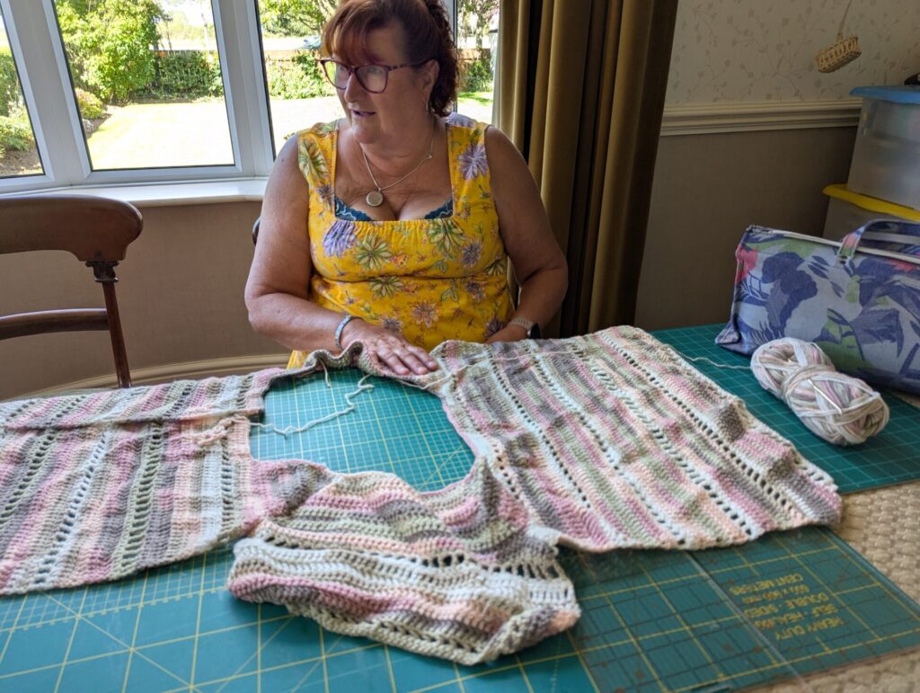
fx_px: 639
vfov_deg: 56.9
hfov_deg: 71.5
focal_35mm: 24
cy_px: 346
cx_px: 460
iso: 27
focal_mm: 6.81
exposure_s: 1/82.7
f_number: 1.85
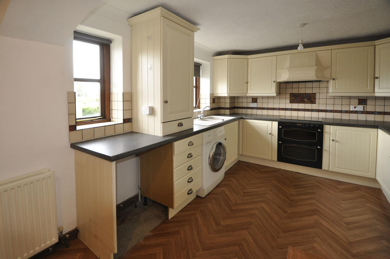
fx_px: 162
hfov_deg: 100.5
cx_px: 195
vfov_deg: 77.2
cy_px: 130
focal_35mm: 15
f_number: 3.5
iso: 720
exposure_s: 1/125
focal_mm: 10
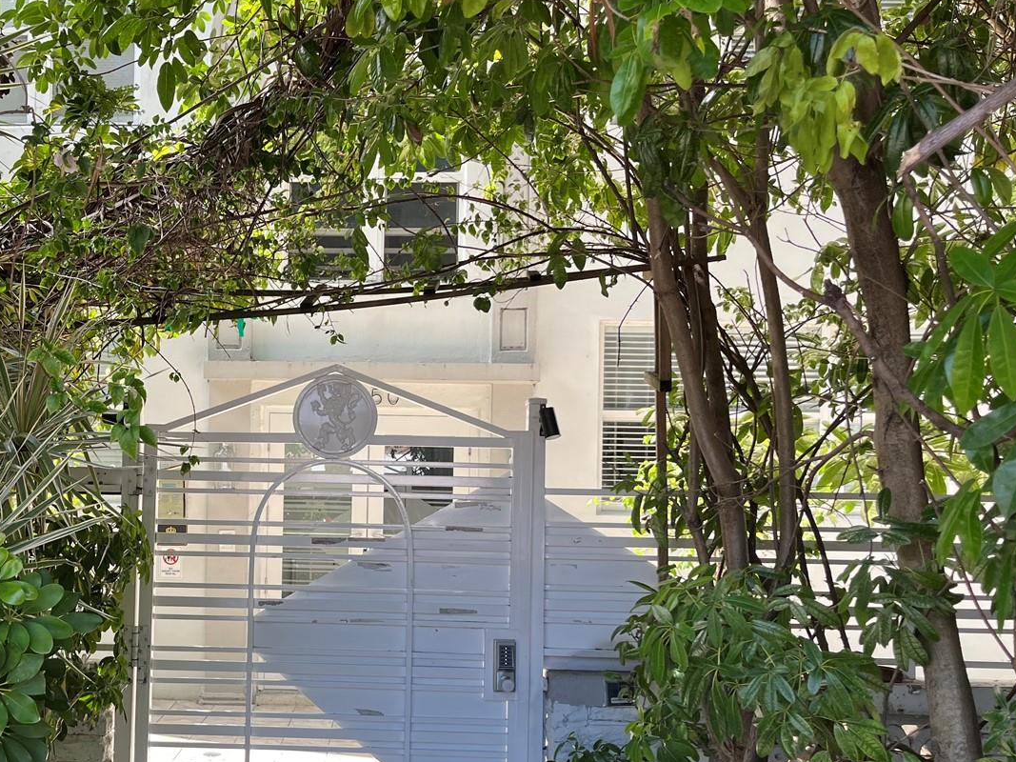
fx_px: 1145
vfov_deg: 36.6
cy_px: 469
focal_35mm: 39
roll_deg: -0.6
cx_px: 295
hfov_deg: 46.7
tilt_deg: +1.5
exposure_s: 1/307
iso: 50
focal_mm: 5.1
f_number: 1.6
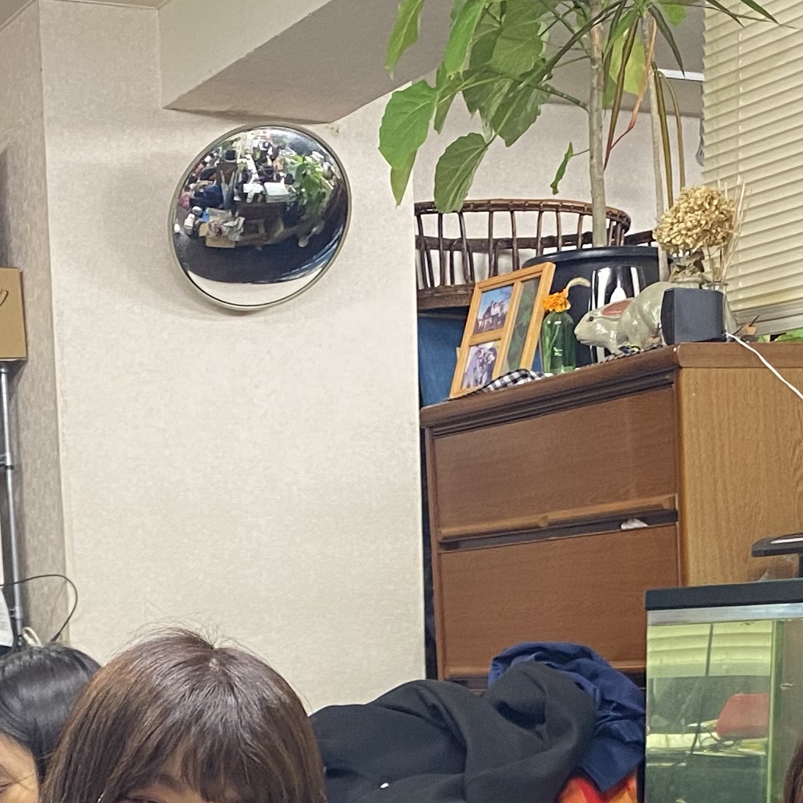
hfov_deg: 19.3
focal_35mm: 90
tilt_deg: -10.9
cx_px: 479
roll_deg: +1.7
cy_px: 1116
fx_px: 2362
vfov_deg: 17.7
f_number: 1.8
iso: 200
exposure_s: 1/50
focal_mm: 4.25
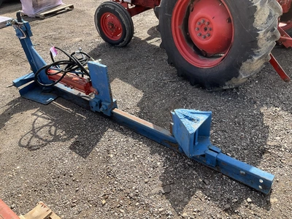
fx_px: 245
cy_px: 110
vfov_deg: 48.2
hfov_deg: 61.7
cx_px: 146
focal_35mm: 29
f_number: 1.8
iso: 25
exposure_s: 1/804
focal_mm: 3
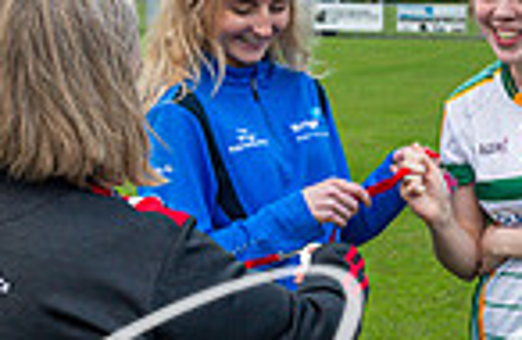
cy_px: 170
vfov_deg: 12.8
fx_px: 1511
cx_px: 682
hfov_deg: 18.2
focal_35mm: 105
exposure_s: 1/250
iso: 720
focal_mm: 24
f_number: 2.8
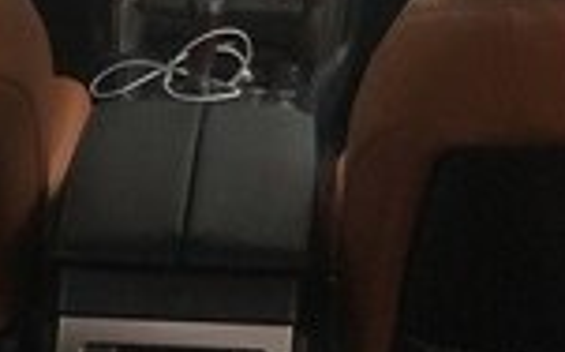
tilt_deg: -9.8
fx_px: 1553
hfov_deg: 20.5
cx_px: 385
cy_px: -228
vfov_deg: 12.1
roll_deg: -3.6
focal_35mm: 101
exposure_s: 1/17
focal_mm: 4.15
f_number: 2.2
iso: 200
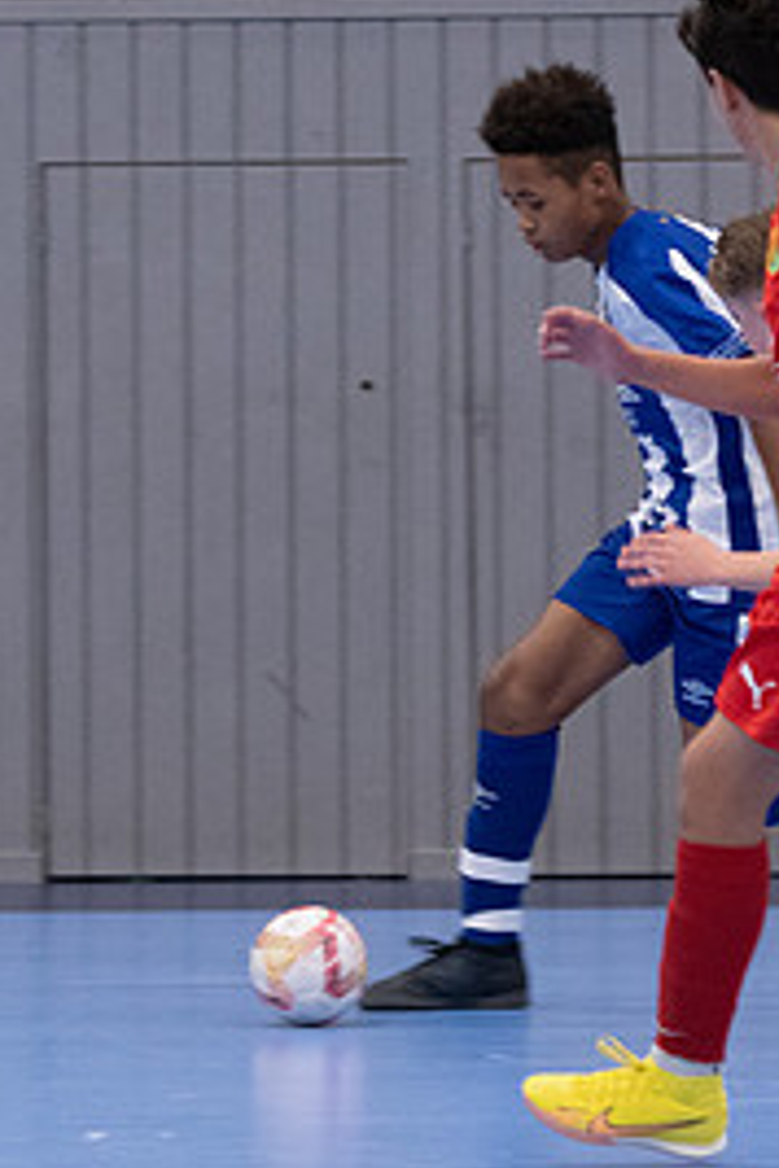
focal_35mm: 342
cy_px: 654
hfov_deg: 4.0
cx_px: 696
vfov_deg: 6.0
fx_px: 11100
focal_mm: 105
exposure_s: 1/400
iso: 2800
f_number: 3.2
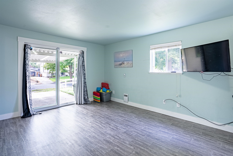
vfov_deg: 73.8
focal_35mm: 16
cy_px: 78
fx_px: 104
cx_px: 116
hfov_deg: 96.7
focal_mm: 16
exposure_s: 1/400
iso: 400
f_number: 8
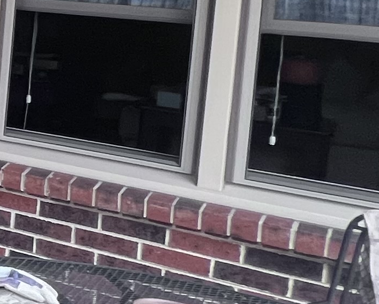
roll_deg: -2.9
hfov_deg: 13.2
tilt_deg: -3.4
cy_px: -29
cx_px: -643
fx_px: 819
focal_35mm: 73
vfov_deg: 20.1
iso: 125
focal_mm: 1.57
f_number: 1.8
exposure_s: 1/99
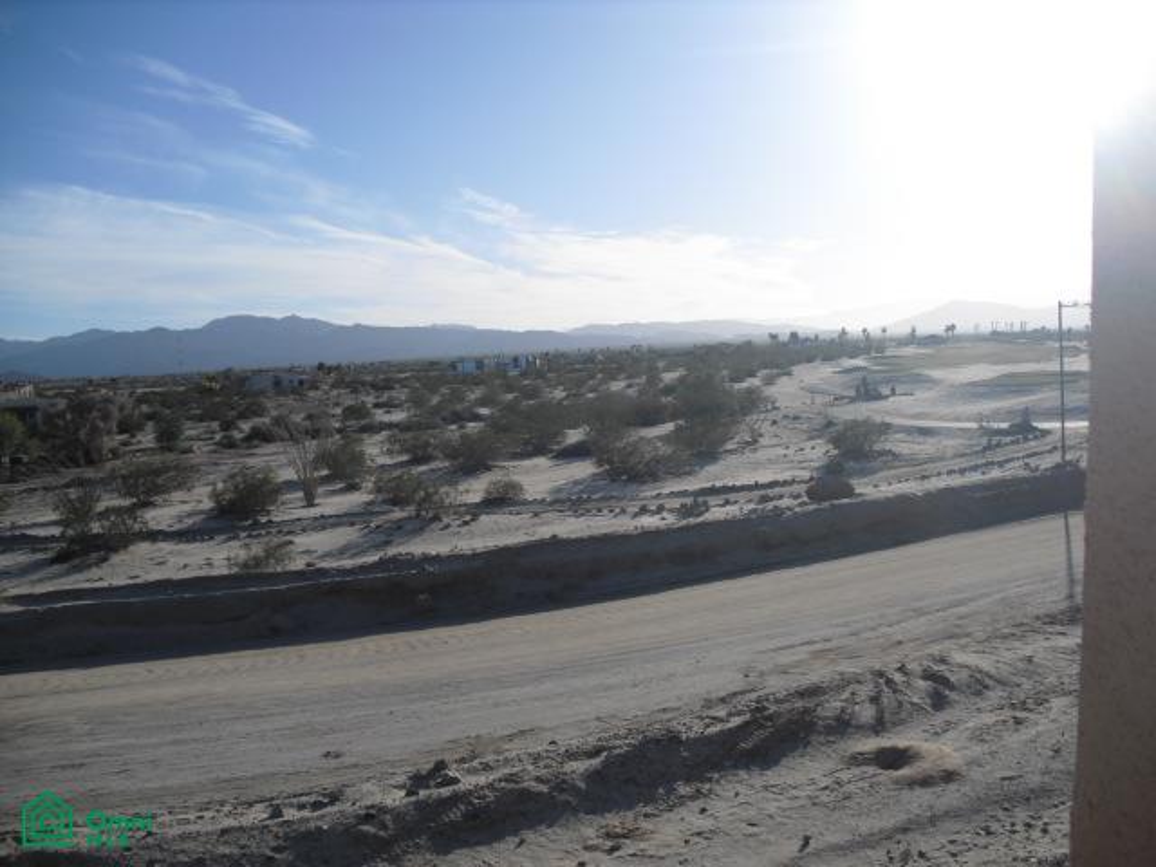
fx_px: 1202
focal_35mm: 36
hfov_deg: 51.4
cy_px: 434
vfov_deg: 39.7
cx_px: 578
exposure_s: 1/250
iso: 64
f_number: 7.8
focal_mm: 6.3
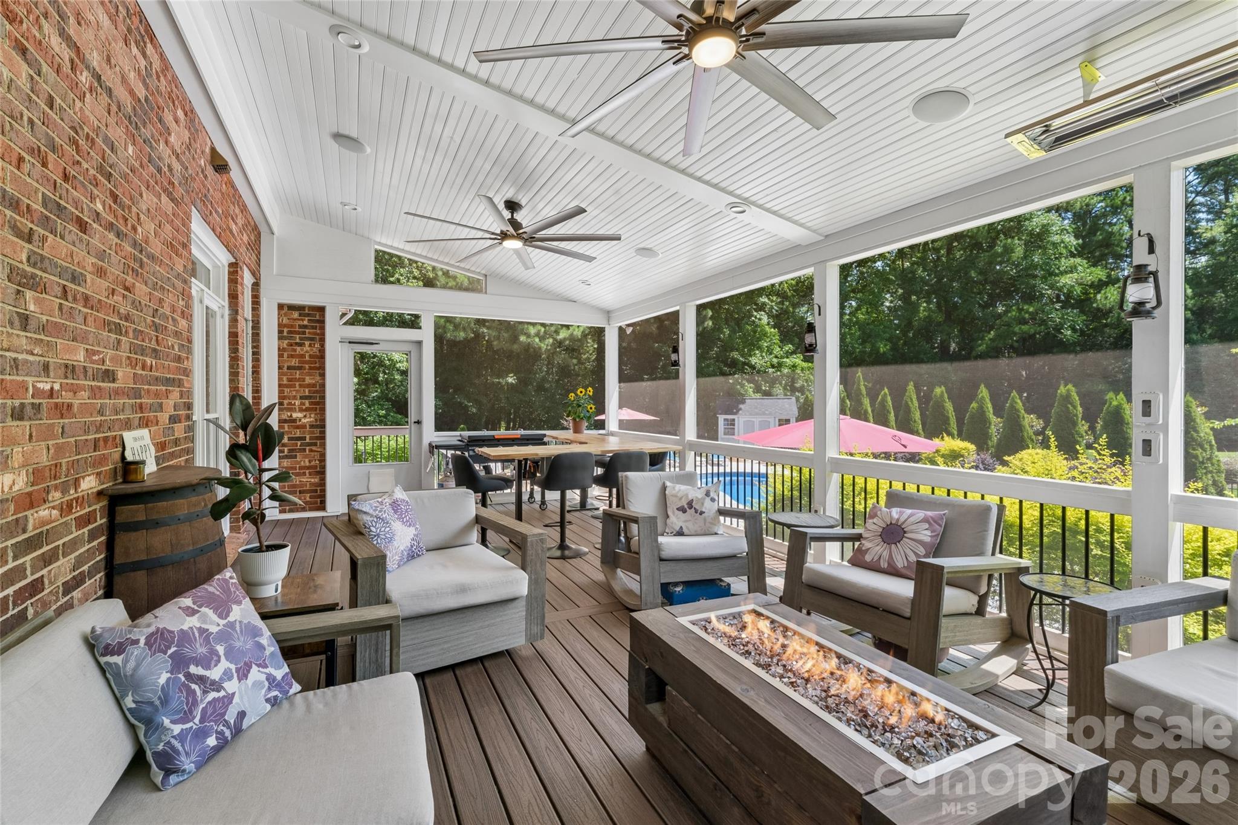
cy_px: 412
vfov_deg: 73.4
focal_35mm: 16
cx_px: 619
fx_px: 554
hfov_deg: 96.4
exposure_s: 1/30
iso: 400
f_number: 13
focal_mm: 16.1
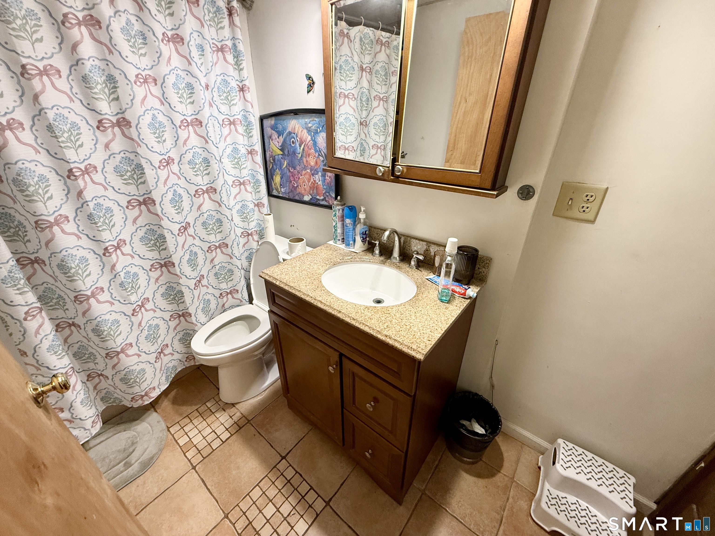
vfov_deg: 85.7
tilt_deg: -28.1
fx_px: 289
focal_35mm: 14
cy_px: 268
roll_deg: -1.1
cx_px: 358
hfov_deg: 102.1
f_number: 2.2
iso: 250
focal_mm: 2.22
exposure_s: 1/60
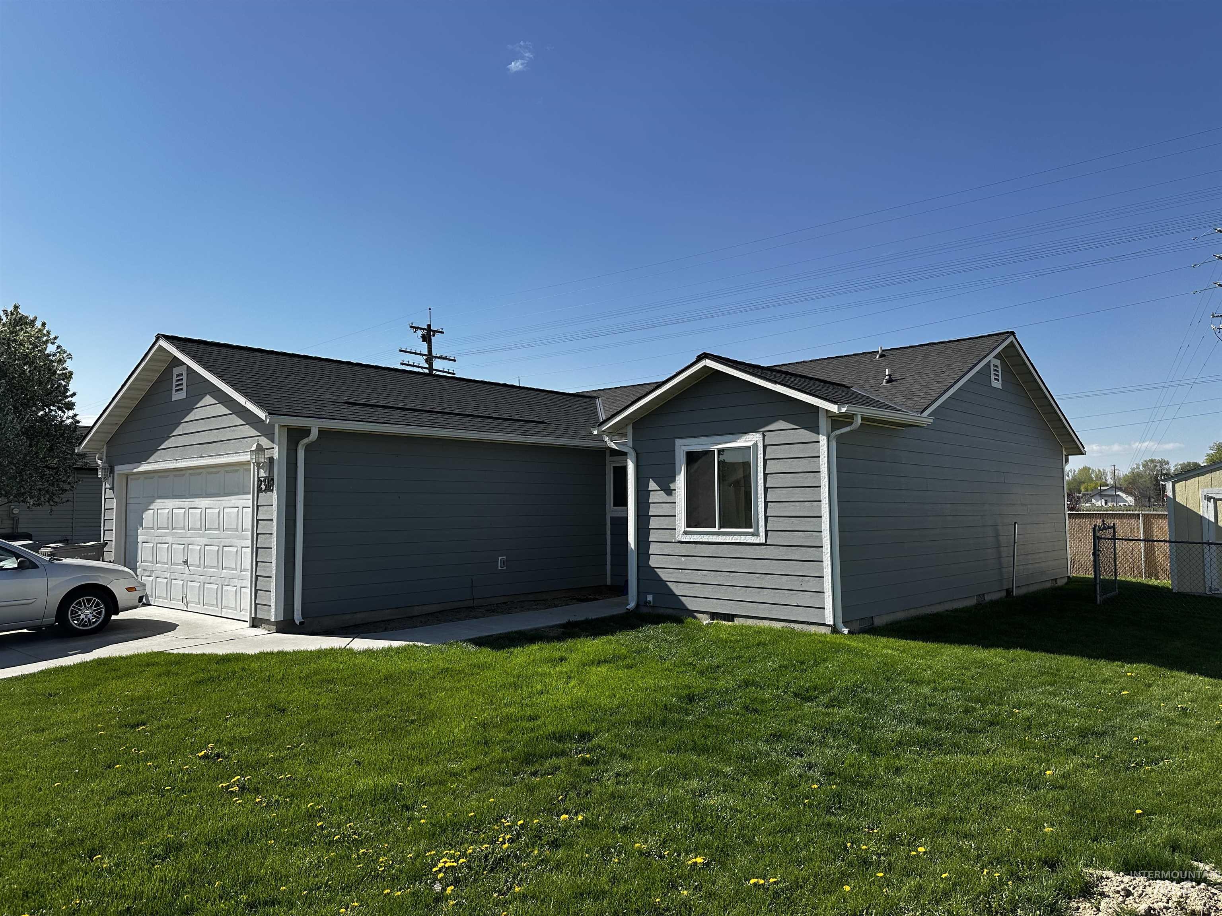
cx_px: 611
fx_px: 847
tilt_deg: +6.0
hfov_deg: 71.6
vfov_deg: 56.8
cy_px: 458
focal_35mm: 24
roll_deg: +0.6
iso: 80
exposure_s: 1/4762
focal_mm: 6.86
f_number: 1.78
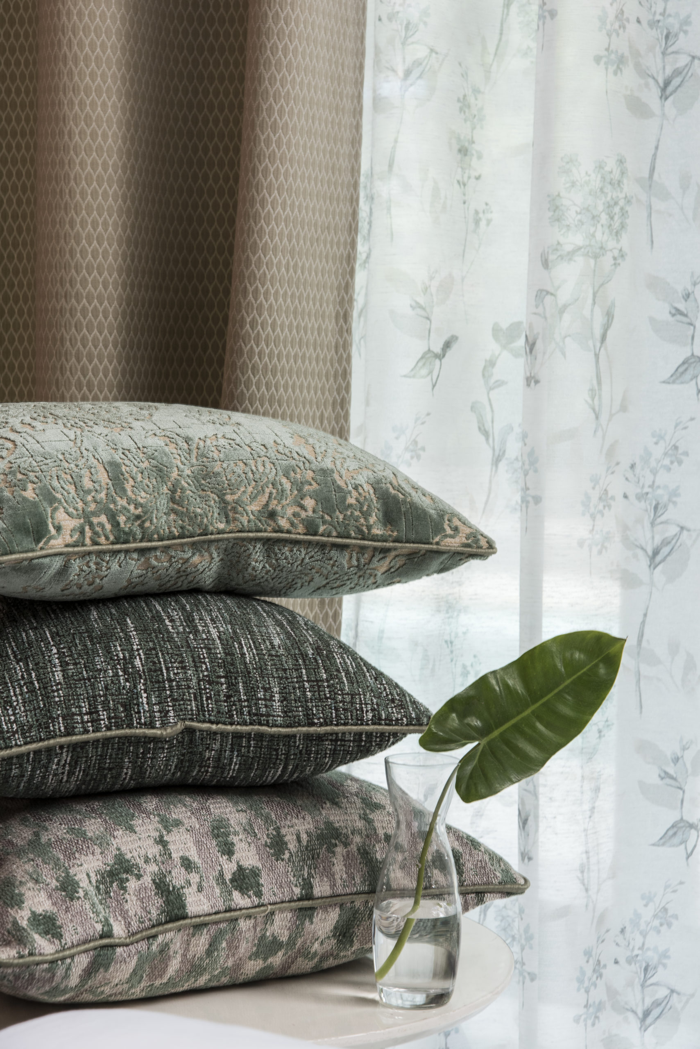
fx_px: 2185
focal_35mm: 75
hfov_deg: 18.2
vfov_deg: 27.0
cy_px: 524
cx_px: 350
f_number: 11
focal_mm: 75
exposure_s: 1/30
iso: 400
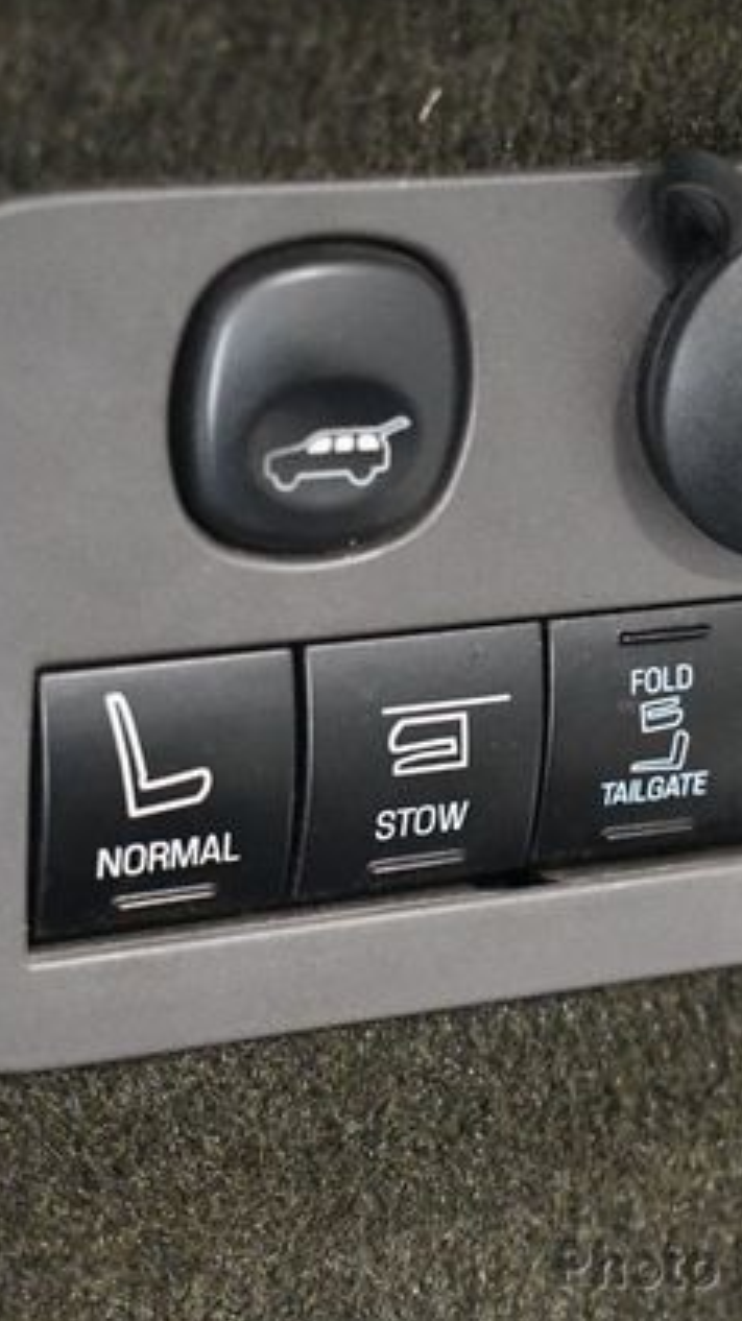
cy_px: 657
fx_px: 3502
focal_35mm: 100
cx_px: 517
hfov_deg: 12.1
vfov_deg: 21.4
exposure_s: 1/60
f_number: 5
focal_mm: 42
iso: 11400
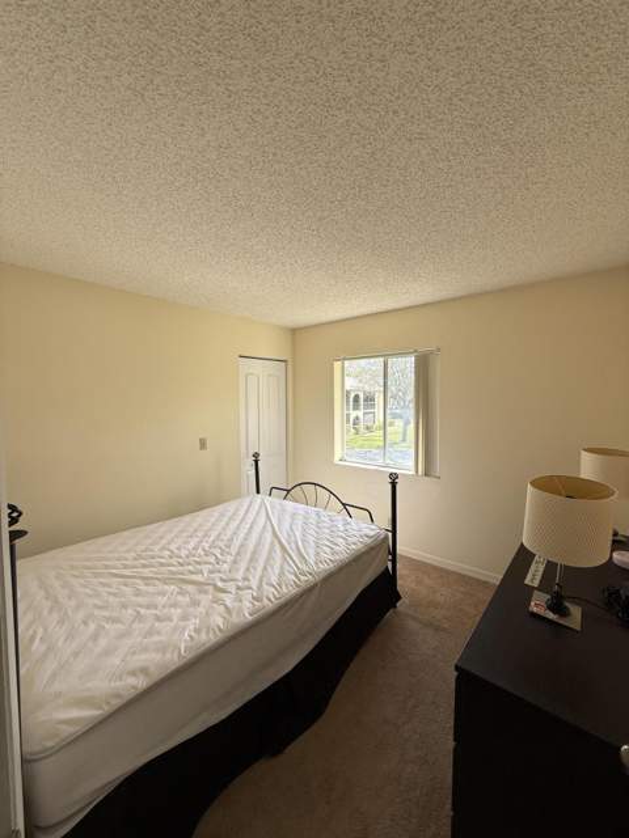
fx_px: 339
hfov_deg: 85.7
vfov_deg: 102.1
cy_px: 419
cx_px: 314
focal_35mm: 14
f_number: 2.2
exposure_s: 1/277
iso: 50
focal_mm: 2.22
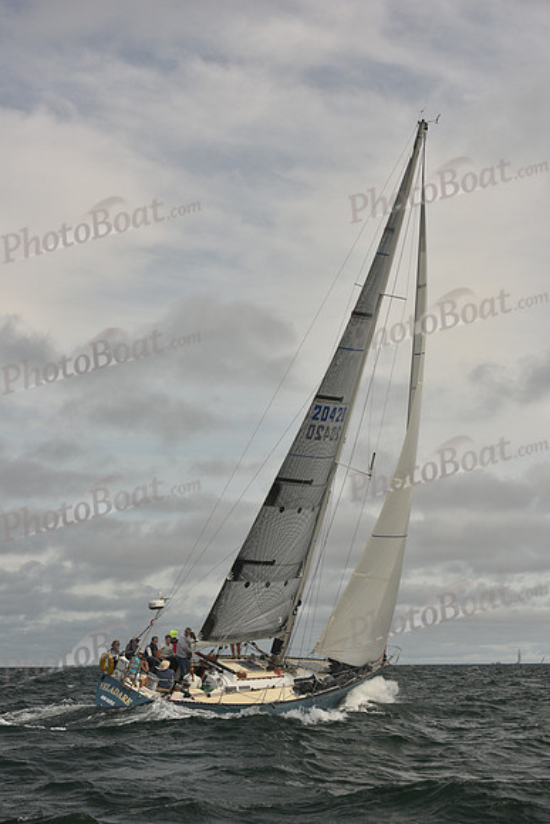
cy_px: 412
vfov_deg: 28.8
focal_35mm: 70
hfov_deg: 19.5
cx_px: 275
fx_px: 1603
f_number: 7.1
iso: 320
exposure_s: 1/1000
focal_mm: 70
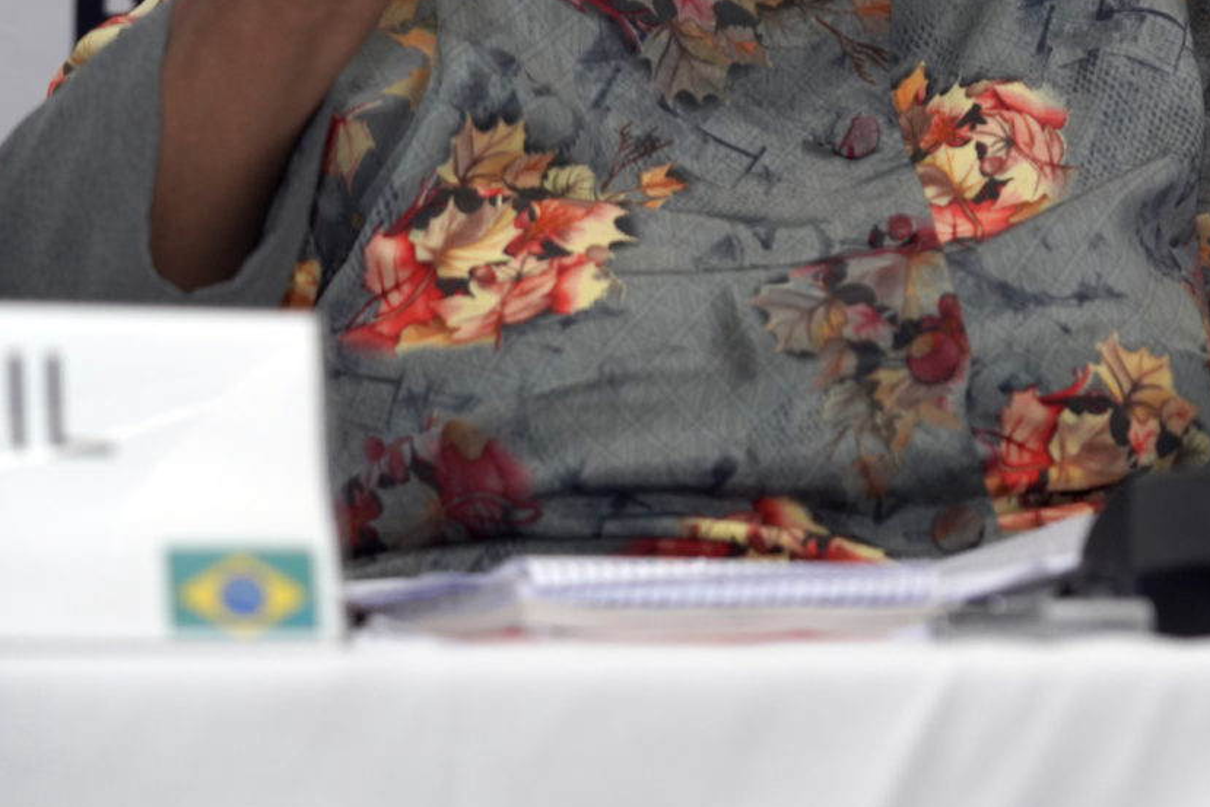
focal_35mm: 193
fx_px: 6488
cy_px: -116
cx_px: 1401
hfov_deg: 10.5
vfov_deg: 7.1
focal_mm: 80
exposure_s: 1/320
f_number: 4
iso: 800
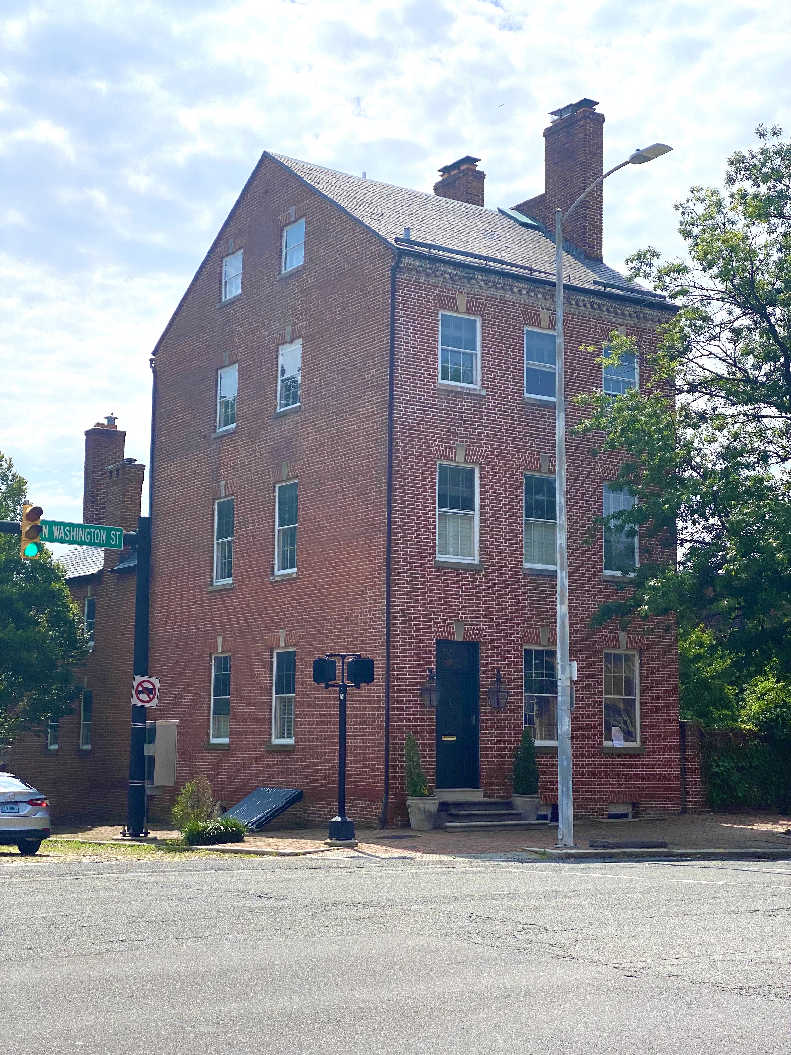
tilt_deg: +9.9
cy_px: 528
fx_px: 1584
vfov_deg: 36.8
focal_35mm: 52
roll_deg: -0.4
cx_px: 396
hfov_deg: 28.0
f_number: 2
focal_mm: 6
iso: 25
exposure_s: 1/4785
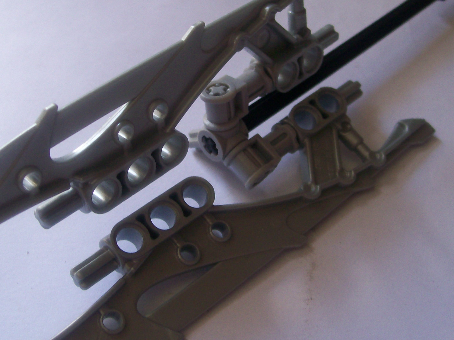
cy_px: 145
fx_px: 682
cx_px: 190
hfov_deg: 36.7
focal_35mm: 52
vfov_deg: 28.0
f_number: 2.7
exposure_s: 1/45.8
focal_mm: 6
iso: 80
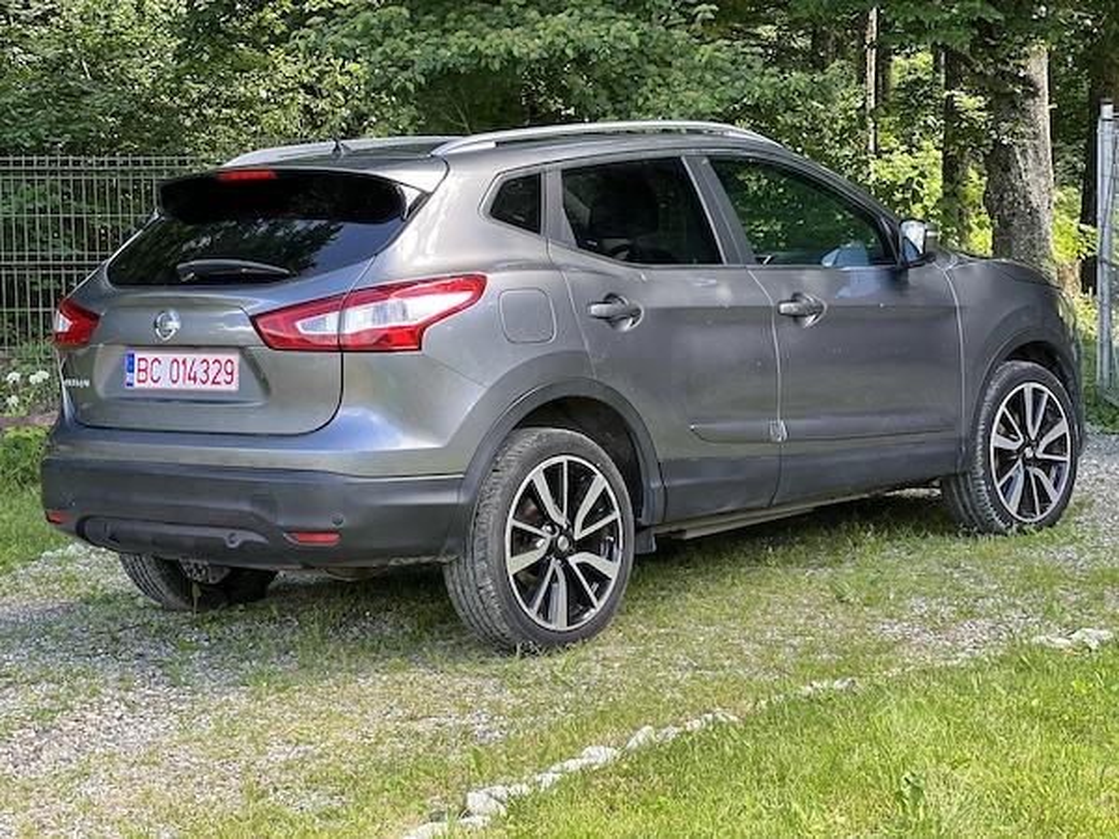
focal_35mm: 77
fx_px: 2489
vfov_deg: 19.1
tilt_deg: -3.5
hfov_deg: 25.3
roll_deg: +0.6
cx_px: 560
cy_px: 420
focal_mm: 9
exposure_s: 1/121
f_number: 2.8
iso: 64
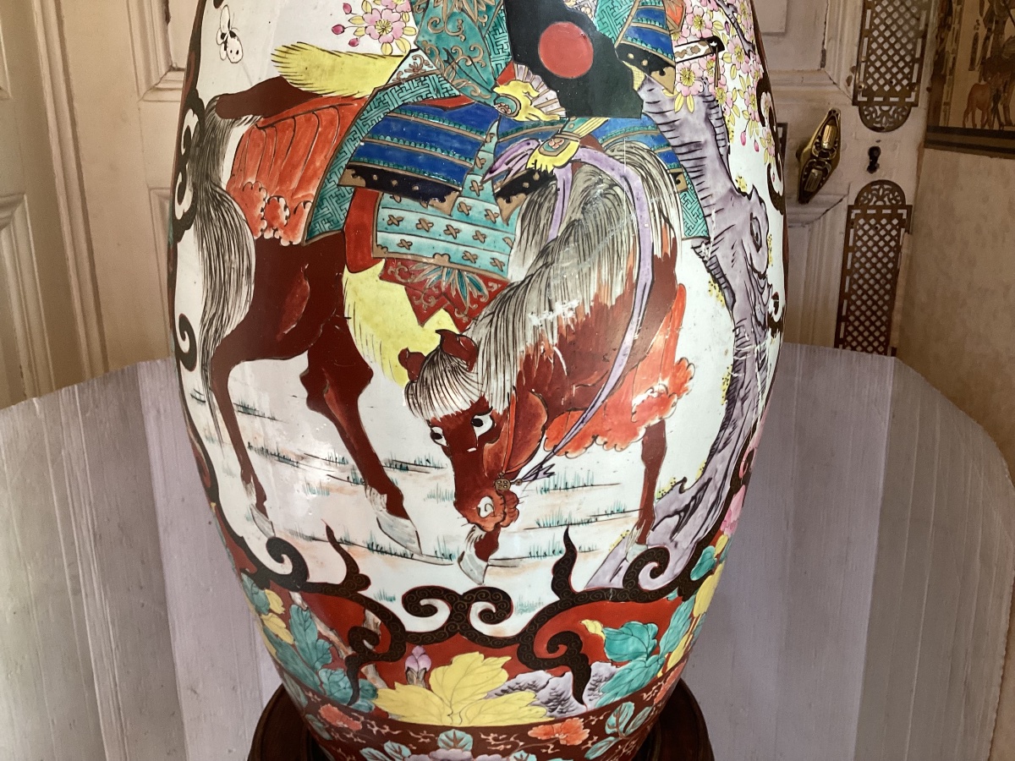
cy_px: 380
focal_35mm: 31
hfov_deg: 58.4
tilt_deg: -17.5
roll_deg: -2.6
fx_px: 909
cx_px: 508
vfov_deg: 45.4
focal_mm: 3.3
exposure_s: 1/50
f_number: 2.4
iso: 80
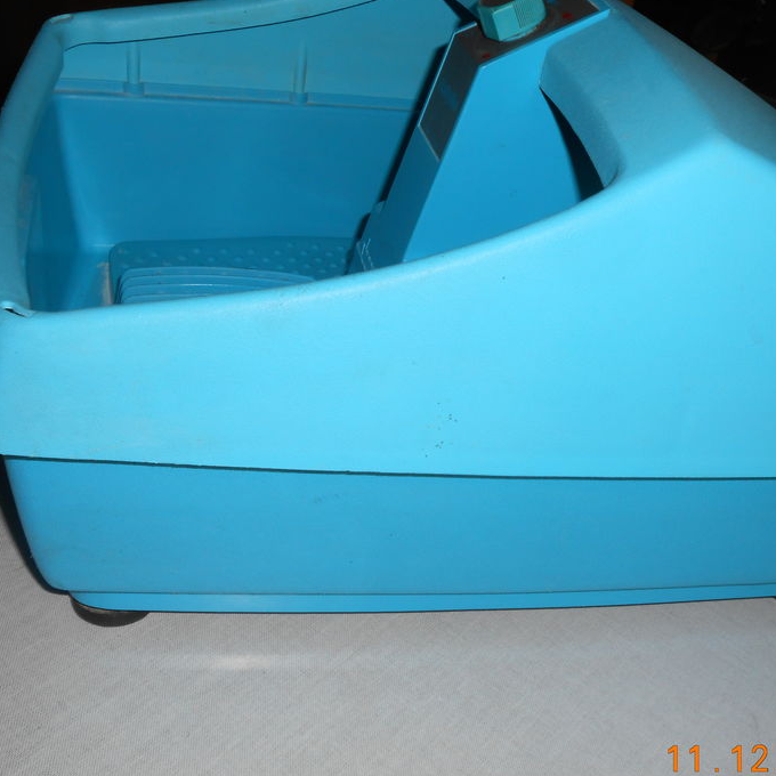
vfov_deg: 42.8
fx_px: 989
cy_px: 411
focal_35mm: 39
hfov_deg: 42.6
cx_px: 476
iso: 80
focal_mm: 5.3
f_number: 3.8
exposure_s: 1/25
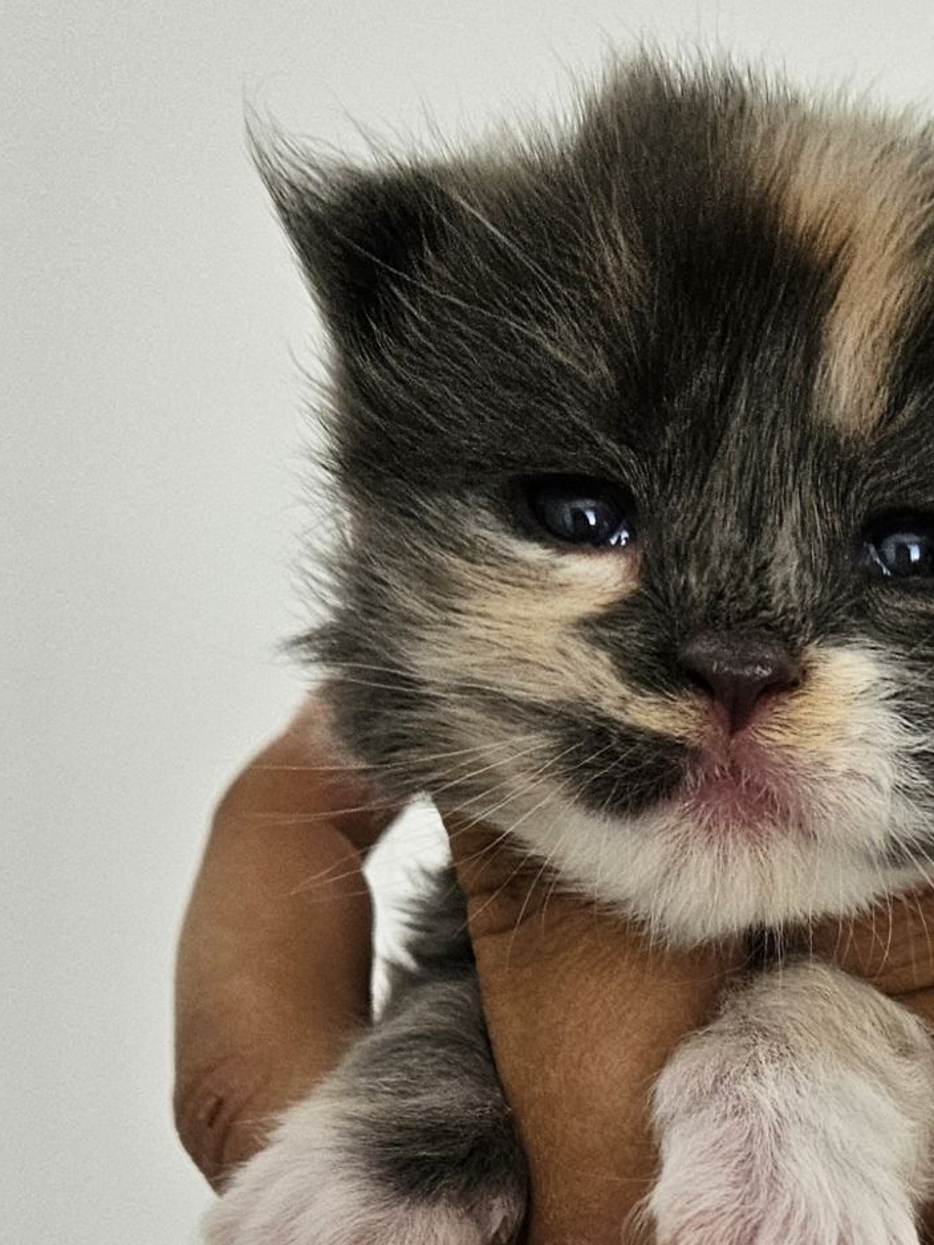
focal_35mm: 49
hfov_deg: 28.8
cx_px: 796
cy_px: 1033
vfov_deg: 37.2
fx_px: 1763
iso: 64
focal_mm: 5.4
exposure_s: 1/192
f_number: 1.8
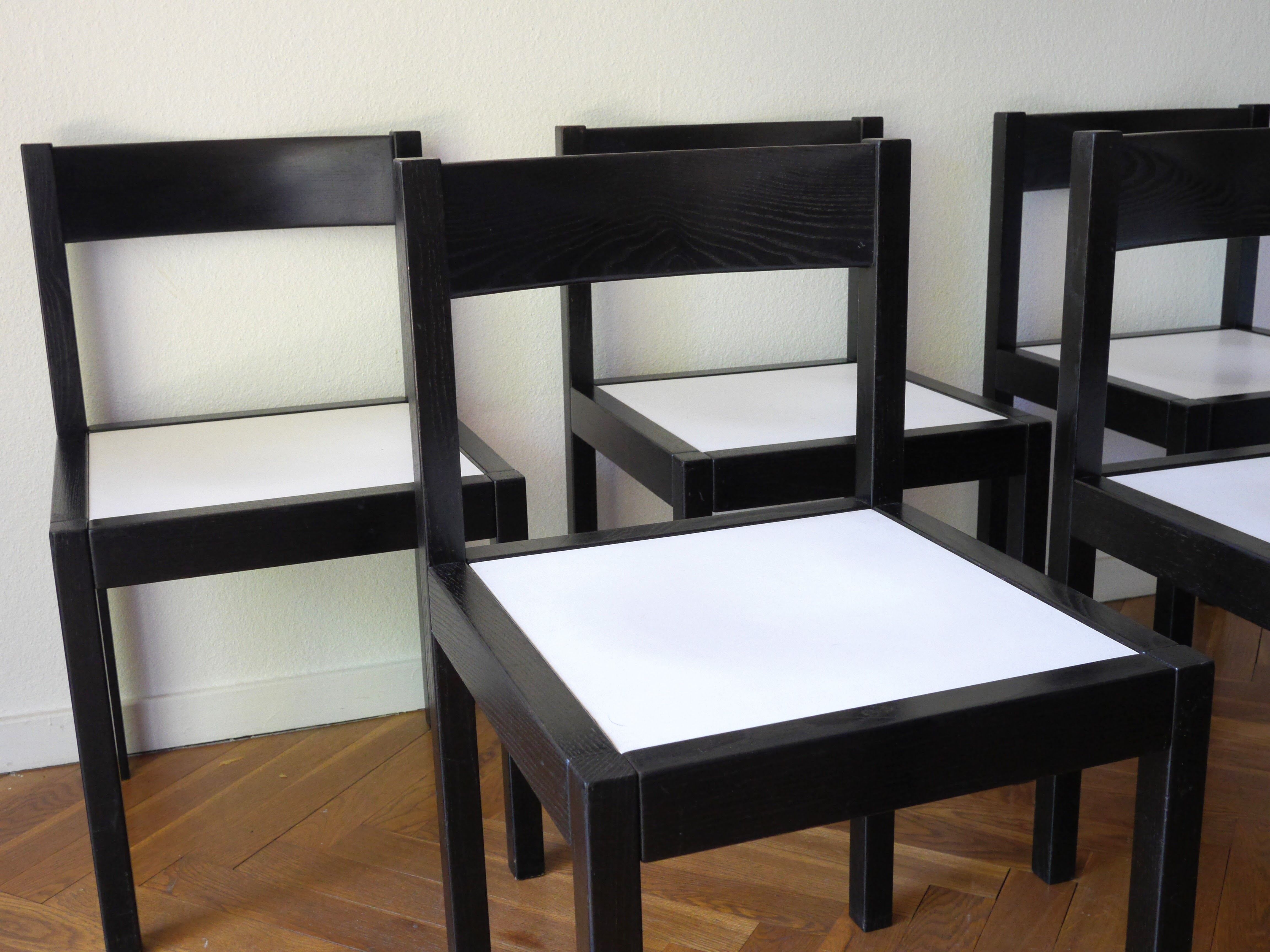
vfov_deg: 36.0
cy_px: 476
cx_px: 635
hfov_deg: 46.8
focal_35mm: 40
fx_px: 1468
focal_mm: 20
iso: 1600
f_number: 6.3
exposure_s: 1/60
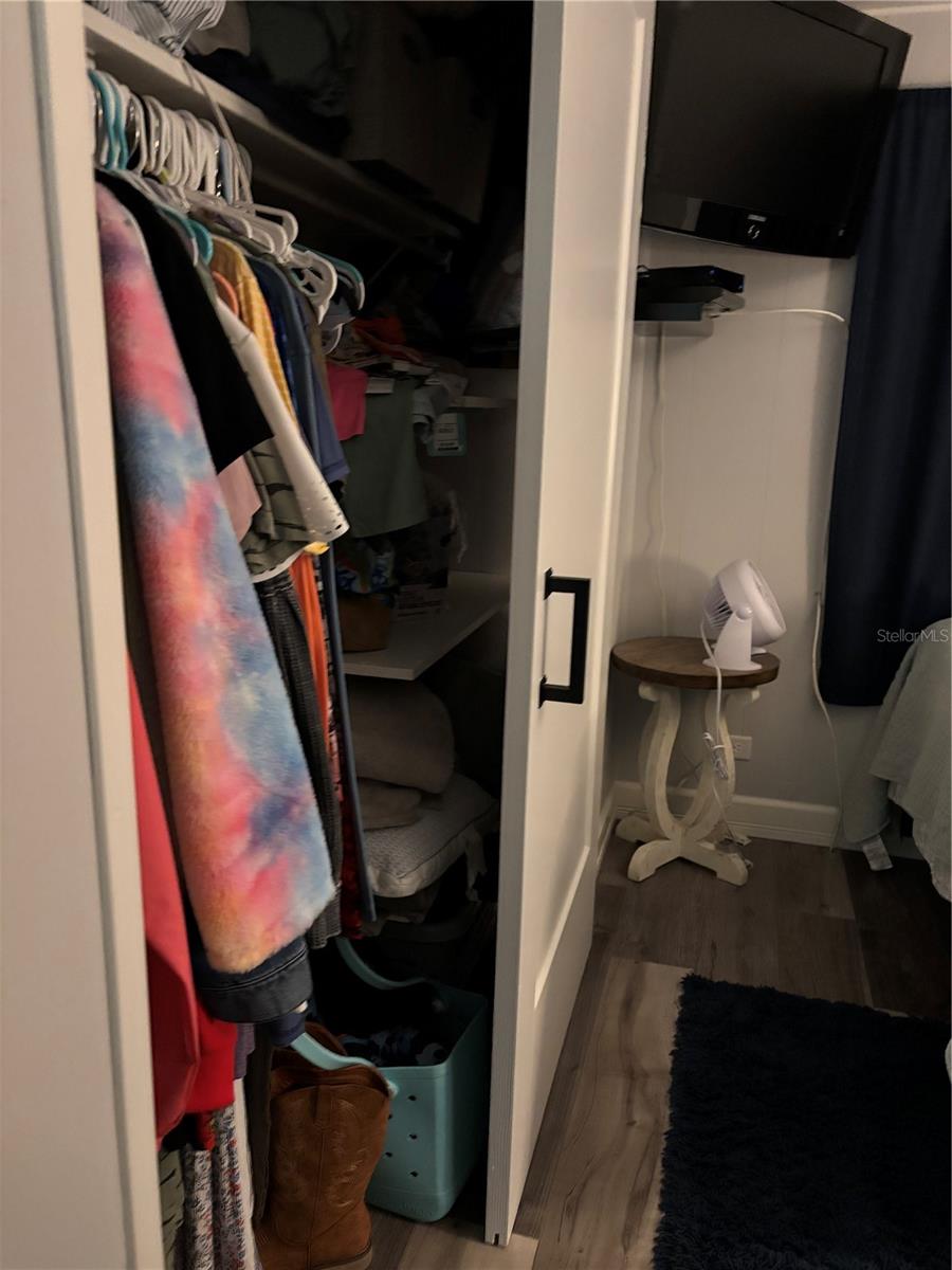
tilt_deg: -13.6
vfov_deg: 67.3
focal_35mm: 26
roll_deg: -1.7
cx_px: 476
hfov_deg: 53.1
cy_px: 635
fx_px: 953
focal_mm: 5.96
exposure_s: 1/30
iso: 800
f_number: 1.6
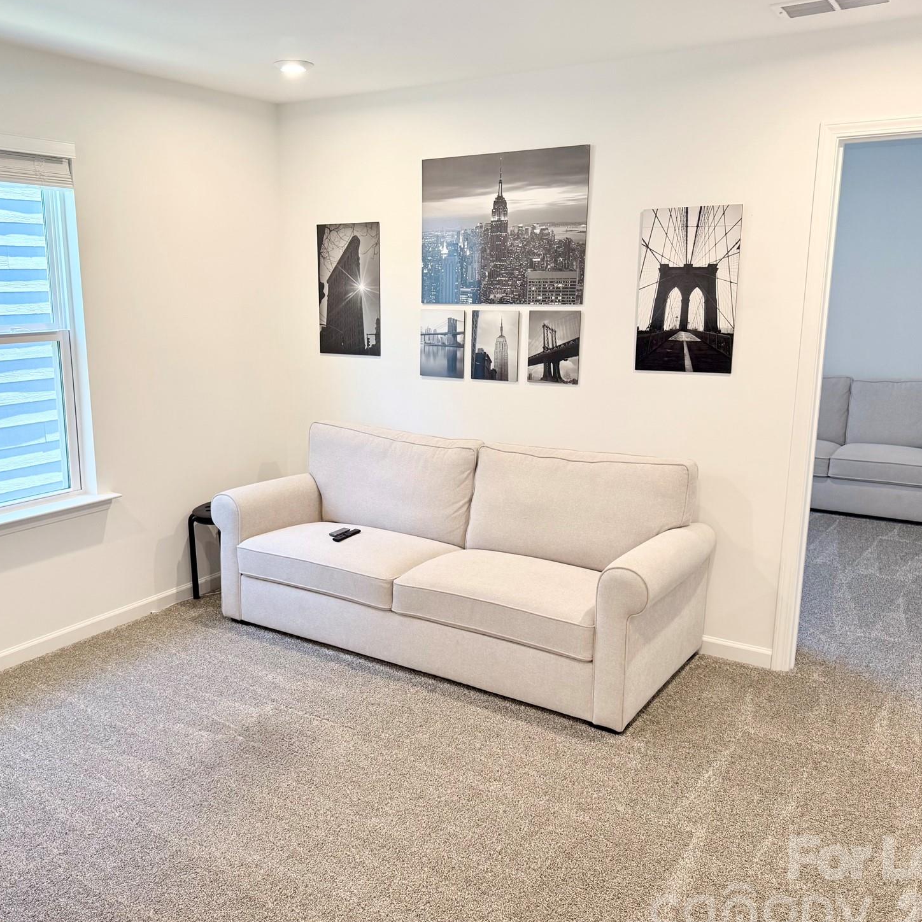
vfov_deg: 54.0
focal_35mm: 30
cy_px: 471
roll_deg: +0.4
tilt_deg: -11.6
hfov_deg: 53.8
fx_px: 904
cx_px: 381
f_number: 1.78
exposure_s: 1/120
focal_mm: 6.76
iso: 125
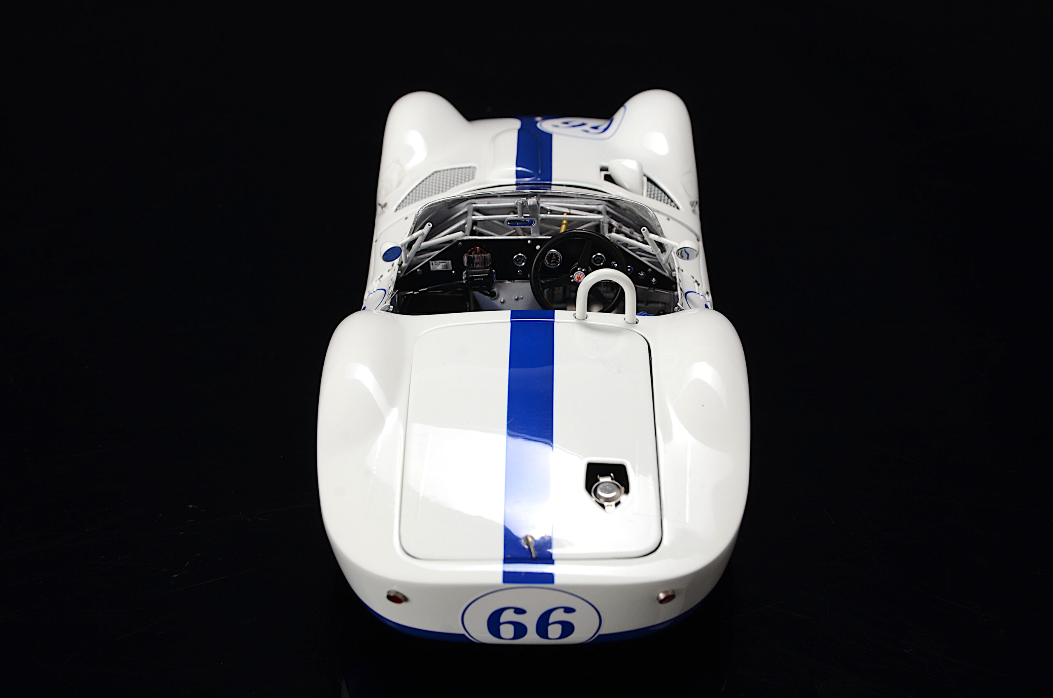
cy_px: 349
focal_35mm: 57
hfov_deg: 35.1
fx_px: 1664
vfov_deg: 23.7
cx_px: 526
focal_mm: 38
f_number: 11
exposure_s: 1/40
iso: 400
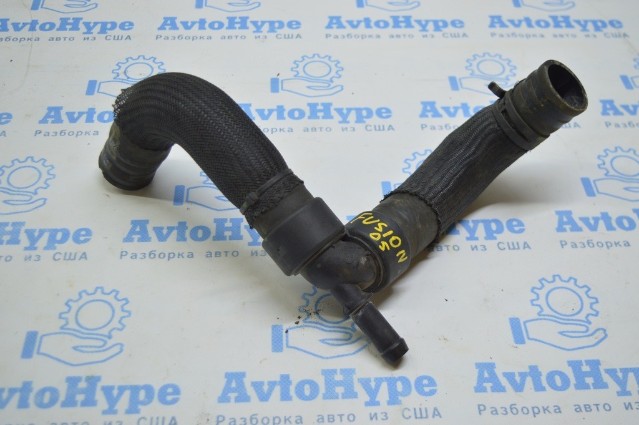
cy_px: 212
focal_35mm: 45
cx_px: 320
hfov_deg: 43.6
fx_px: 798
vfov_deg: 29.8
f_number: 4.2
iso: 400
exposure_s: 1/60
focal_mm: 30
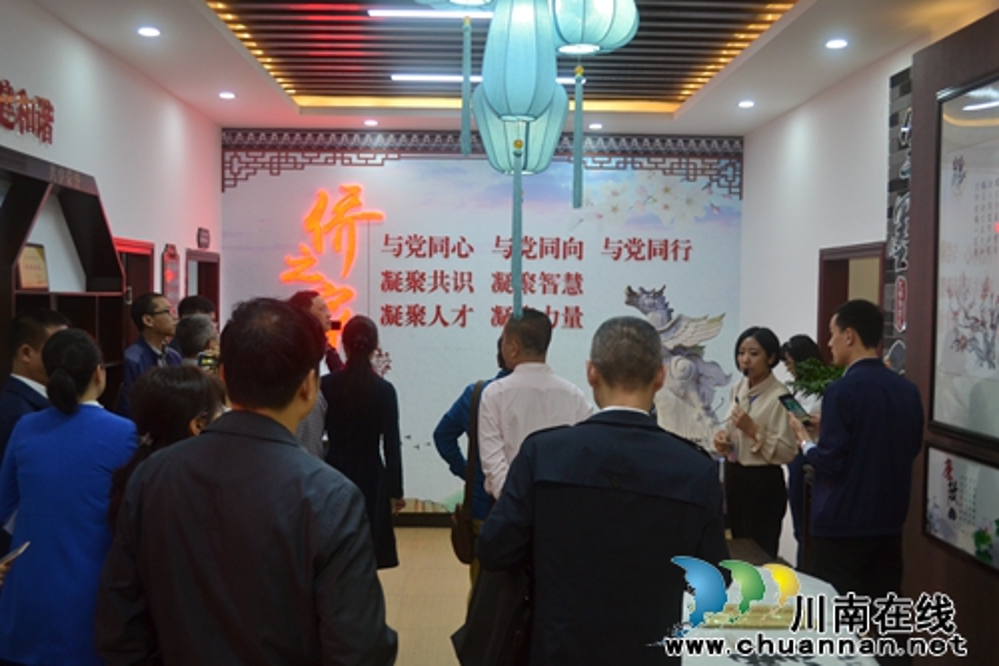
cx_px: 500
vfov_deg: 36.8
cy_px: 333
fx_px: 999
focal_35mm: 36
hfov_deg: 53.1
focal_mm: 24
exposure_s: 1/60
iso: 800
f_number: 4
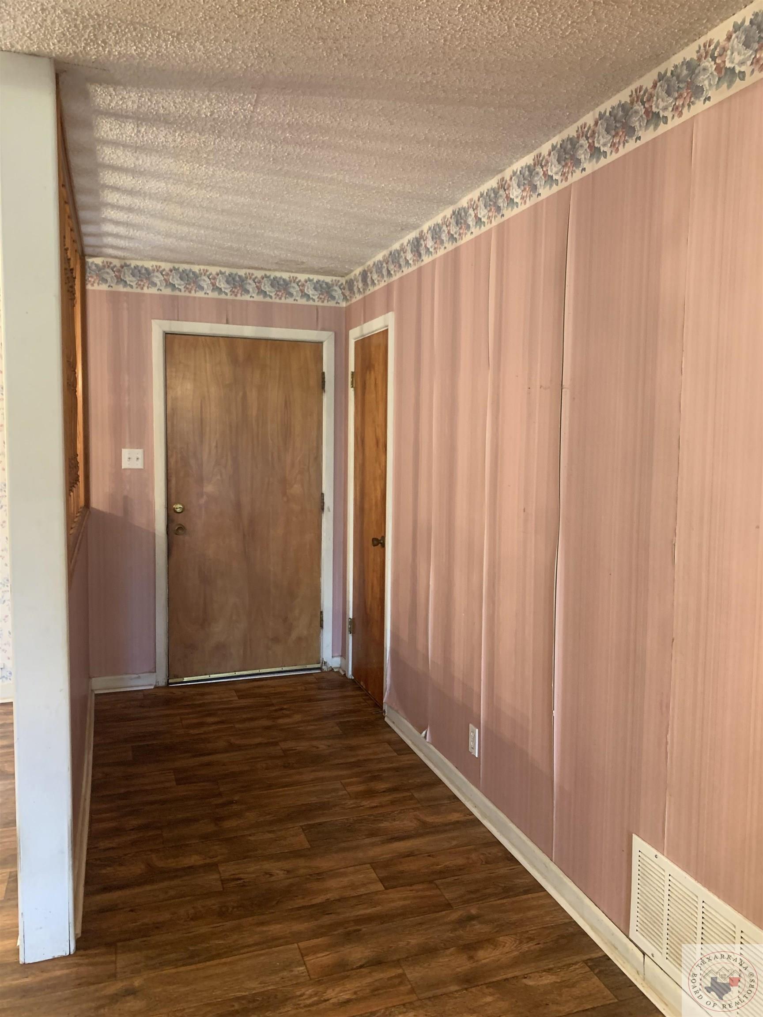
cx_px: 382
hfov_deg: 53.1
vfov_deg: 67.3
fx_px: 764
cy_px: 508
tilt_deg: -3.4
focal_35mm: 26
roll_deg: -2.2
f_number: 1.8
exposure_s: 1/30
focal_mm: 4.25
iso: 640
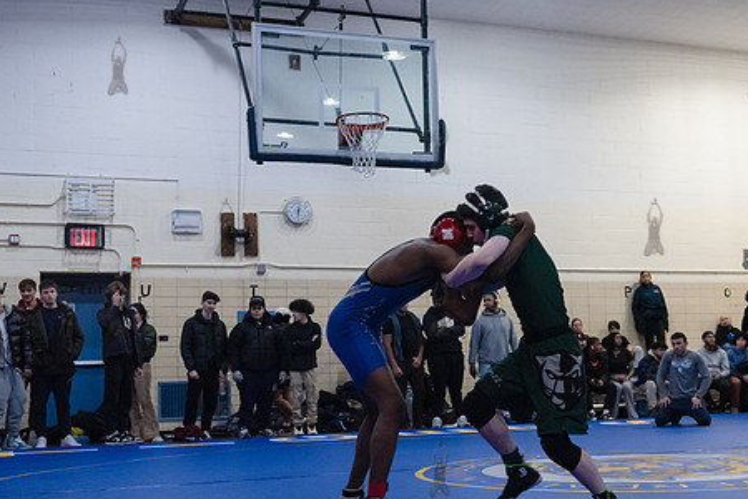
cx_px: 439
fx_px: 1018
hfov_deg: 40.2
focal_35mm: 49
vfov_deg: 27.4
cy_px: 307
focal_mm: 38
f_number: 3.2
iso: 8000
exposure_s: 1/400
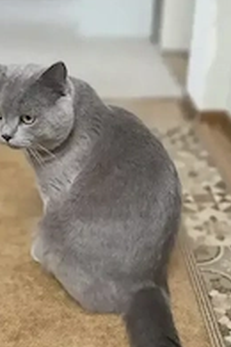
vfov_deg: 40.3
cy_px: 185
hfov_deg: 27.5
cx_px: 121
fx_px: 472
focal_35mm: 49
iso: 500
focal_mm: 6.3
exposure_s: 1/101
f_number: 1.7
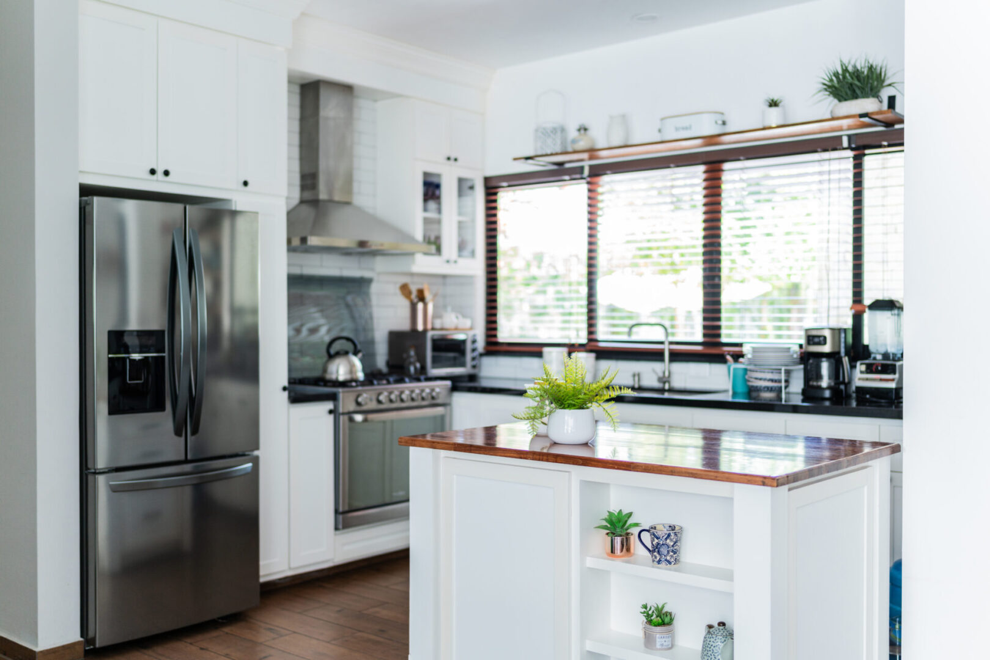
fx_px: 963
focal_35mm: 35
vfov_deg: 37.9
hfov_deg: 54.4
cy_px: 330
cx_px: 495
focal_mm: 35
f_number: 1.2
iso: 125
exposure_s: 1/250
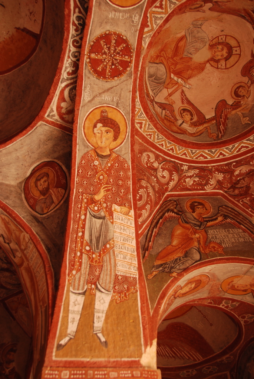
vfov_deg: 61.9
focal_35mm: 30
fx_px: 317
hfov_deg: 43.7
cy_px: 190
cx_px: 127
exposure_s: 1/15
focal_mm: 20
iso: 200
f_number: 3.8
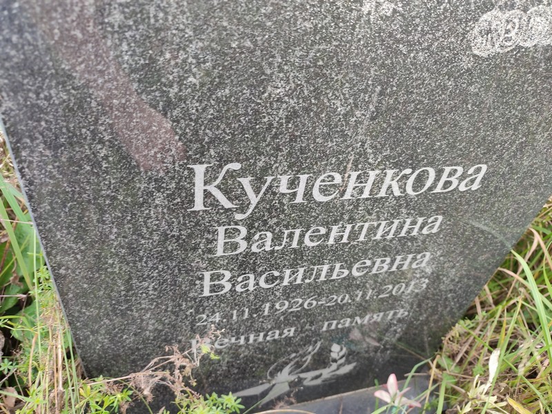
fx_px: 399
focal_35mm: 25
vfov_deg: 54.9
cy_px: 207
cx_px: 276
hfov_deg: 69.4
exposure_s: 1/50
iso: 95
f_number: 1.9
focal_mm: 6.04
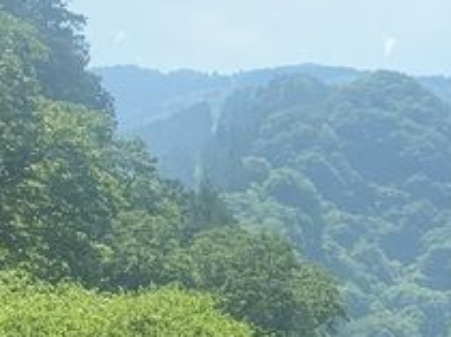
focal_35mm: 101
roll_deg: +1.7
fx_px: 1314
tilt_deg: +1.9
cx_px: 587
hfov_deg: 18.2
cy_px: 514
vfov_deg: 13.7
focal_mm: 4.25
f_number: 1.8
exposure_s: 1/783
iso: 25
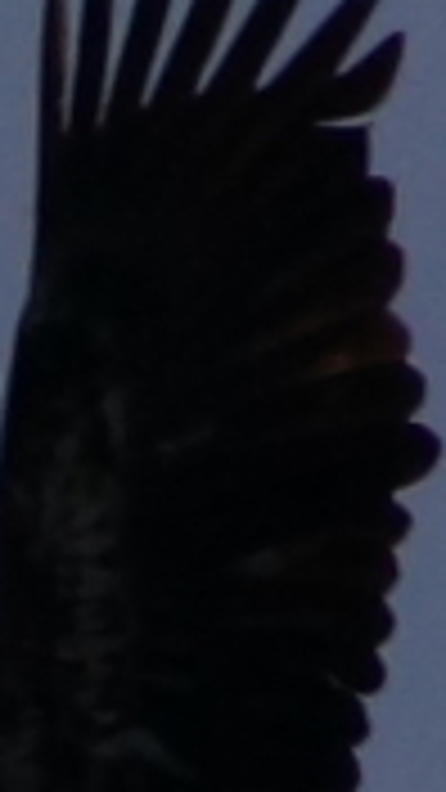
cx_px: -72
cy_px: 954
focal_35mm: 2233
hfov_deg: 0.5
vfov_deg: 1.0
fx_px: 46947
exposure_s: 1/1000
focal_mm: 250
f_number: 9
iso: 400
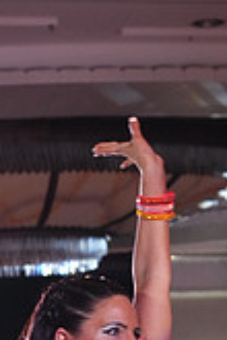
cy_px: 581
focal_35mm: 264
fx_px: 2497
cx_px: 255
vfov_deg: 7.6
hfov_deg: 5.2
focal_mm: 75
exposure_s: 1/320
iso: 5000
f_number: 5
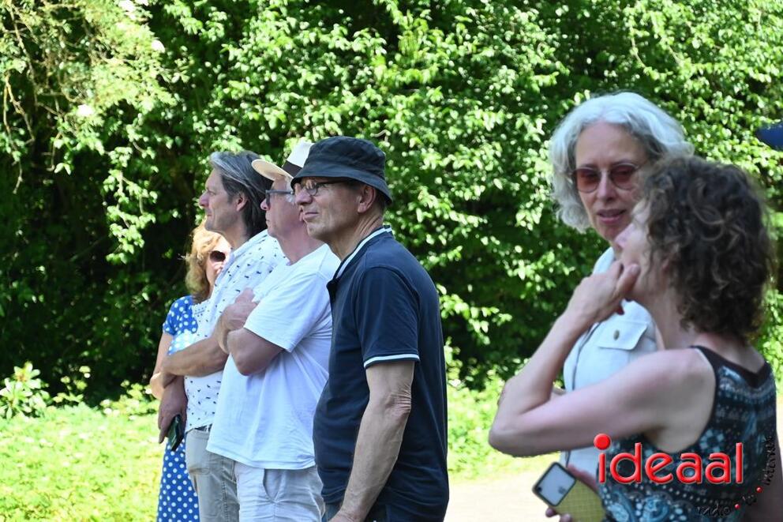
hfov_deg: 16.9
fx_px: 2631
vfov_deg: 11.3
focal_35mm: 121
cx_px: 392
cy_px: 261
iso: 360
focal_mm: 81
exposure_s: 1/250
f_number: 5.3
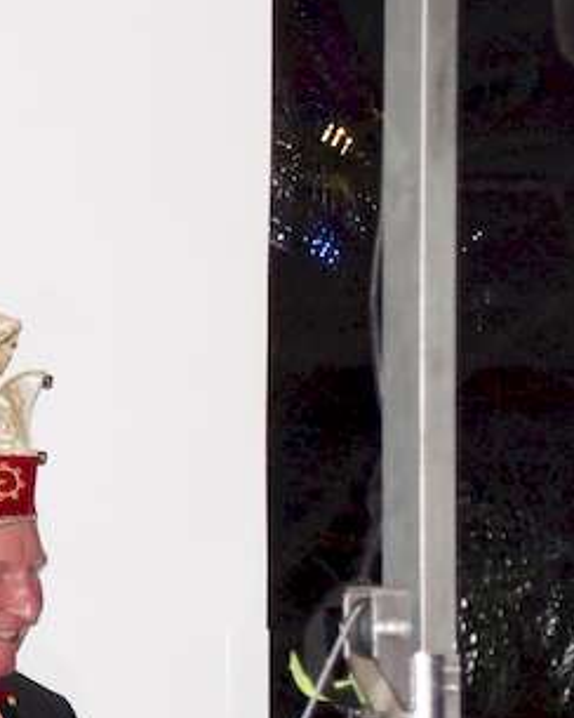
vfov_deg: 7.4
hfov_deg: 5.8
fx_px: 5512
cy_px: 478
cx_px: -621
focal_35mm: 260
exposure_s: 1/60
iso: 1600
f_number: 5
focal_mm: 55
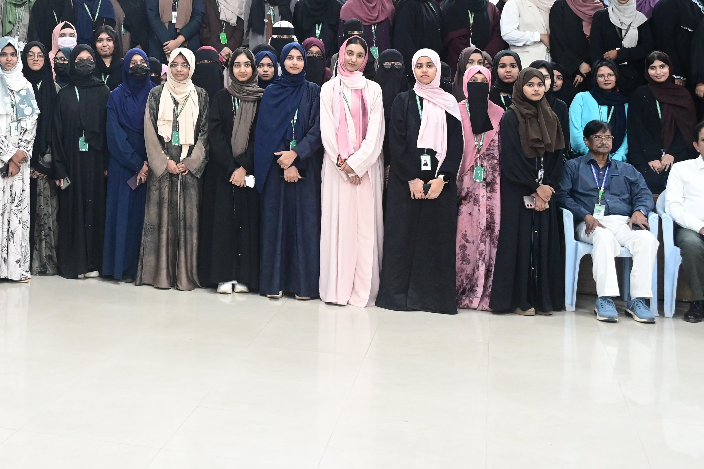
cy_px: 33
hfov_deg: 31.5
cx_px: 81
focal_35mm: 61
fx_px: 1192
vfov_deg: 21.6
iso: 5000
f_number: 4
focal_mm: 32
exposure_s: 1/125
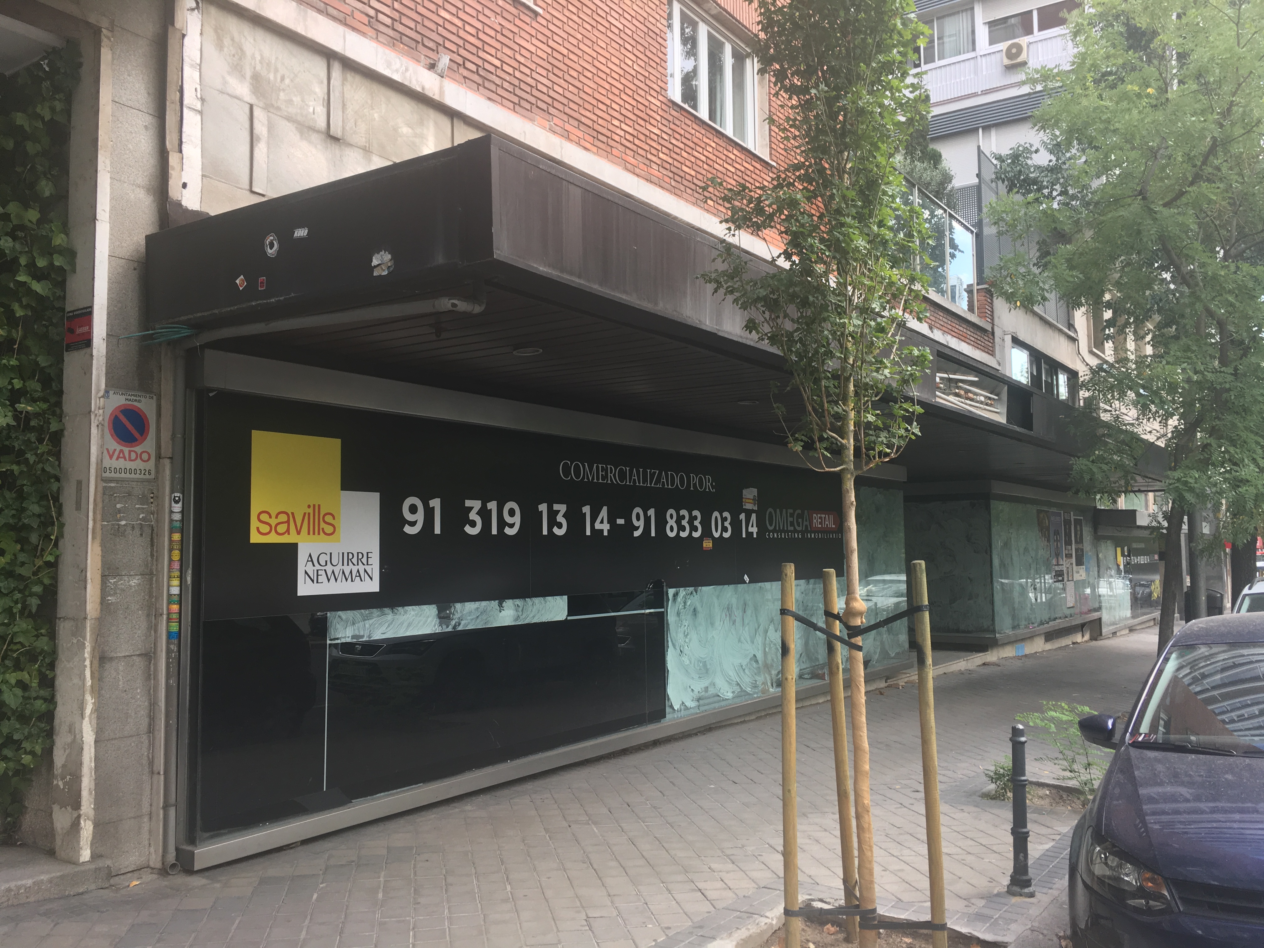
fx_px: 1059
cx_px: 632
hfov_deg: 61.7
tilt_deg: +6.2
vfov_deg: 48.2
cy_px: 474
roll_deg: +0.5
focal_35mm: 29
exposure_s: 1/100
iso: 32
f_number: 2.2
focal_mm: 4.15
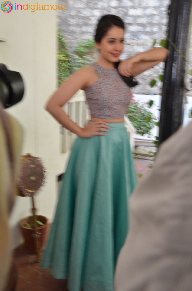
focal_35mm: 36
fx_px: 289
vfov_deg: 53.2
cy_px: 146
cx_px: 96
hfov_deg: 36.7
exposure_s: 1/125
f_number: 8
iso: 2000
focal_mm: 24
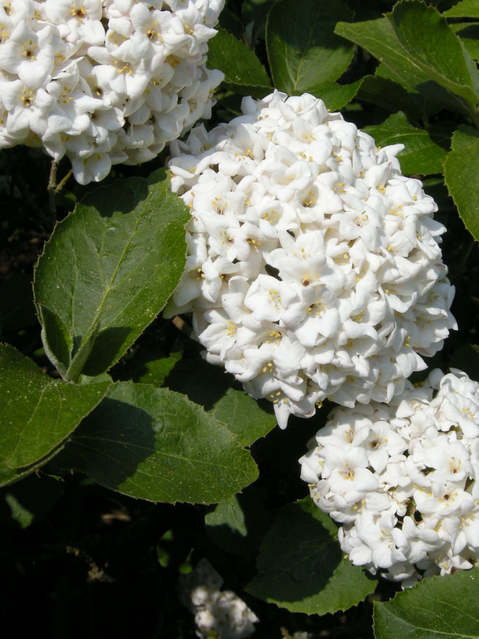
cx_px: 287
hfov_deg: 25.2
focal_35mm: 58
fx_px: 1070
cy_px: 292
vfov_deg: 33.2
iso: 64
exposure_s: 1/357
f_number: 6.4
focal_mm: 8.5
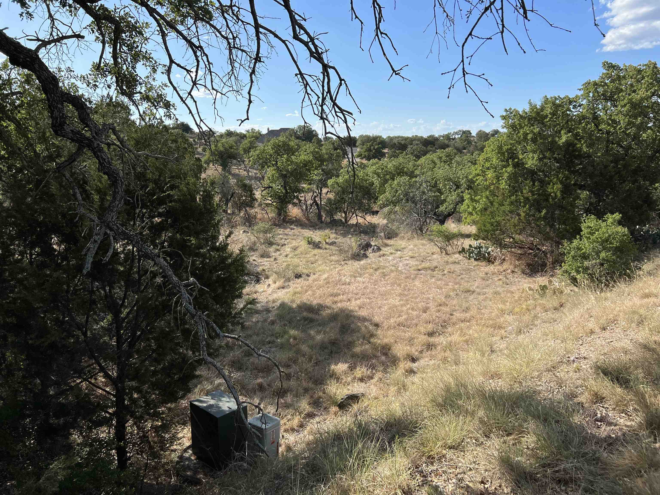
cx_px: 330
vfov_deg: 53.1
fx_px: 496
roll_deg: +1.1
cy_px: 248
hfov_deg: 67.3
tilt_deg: -11.4
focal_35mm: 26
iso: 50
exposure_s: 1/6211
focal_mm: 5.7
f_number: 1.5
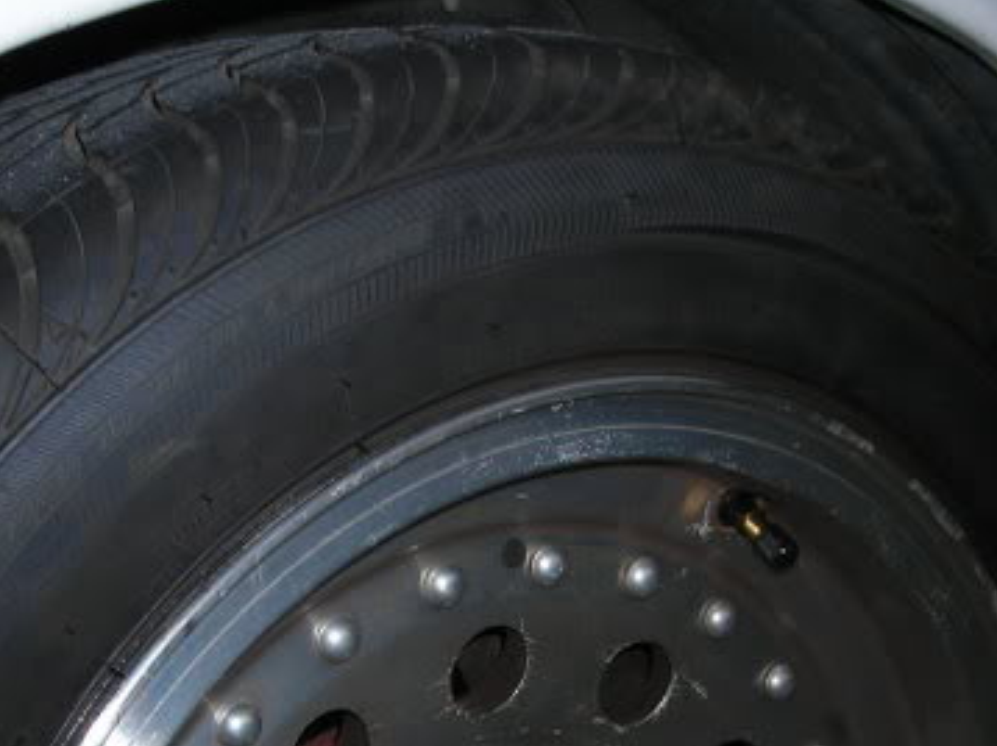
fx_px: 1957
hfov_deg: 28.6
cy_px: 635
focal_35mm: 68
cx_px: 529
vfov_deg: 21.2
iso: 50
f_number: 3.2
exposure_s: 1/60.1
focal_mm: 6.3
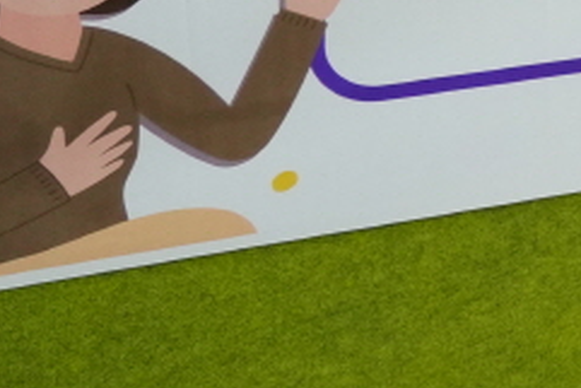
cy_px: -559
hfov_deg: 8.8
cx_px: 1912
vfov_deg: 7.2
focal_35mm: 179
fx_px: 2890
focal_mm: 24
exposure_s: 1/200
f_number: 4
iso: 1600
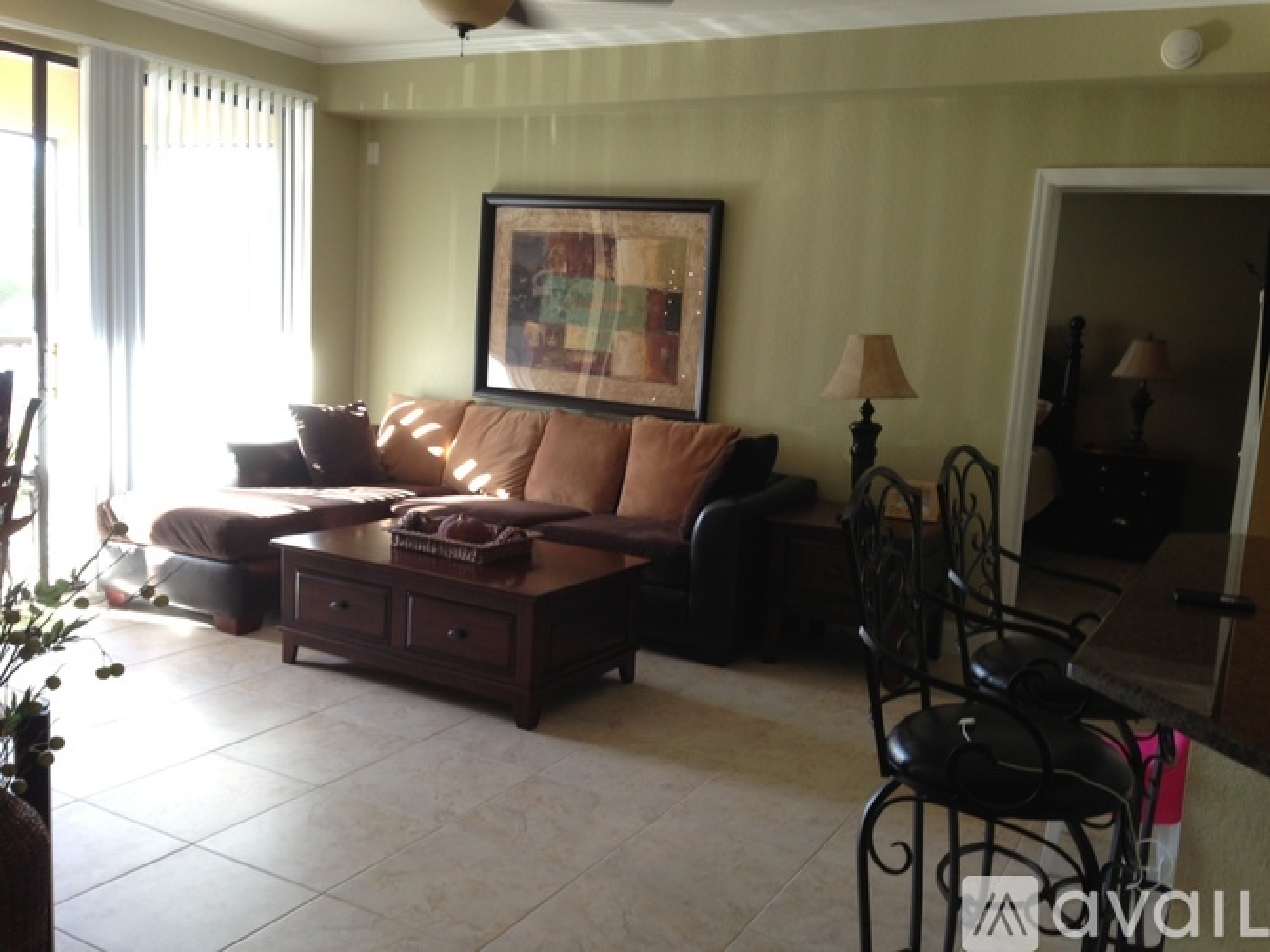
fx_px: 1210
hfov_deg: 55.4
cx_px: 635
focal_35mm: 33
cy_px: 476
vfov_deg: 42.9
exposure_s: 1/20
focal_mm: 4.13
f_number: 2.4
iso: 50
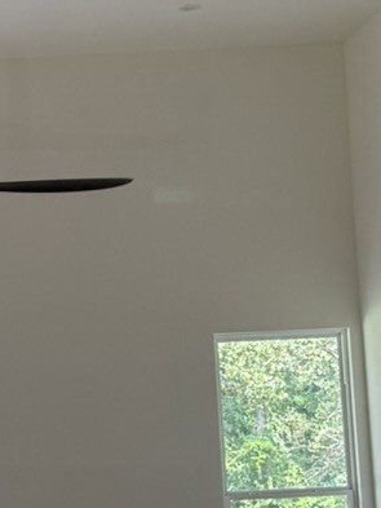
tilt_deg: +5.9
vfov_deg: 15.7
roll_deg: +4.3
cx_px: -50
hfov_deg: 11.7
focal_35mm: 125
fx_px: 1833
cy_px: 313
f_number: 1.78
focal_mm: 6.76
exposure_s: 1/148
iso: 100
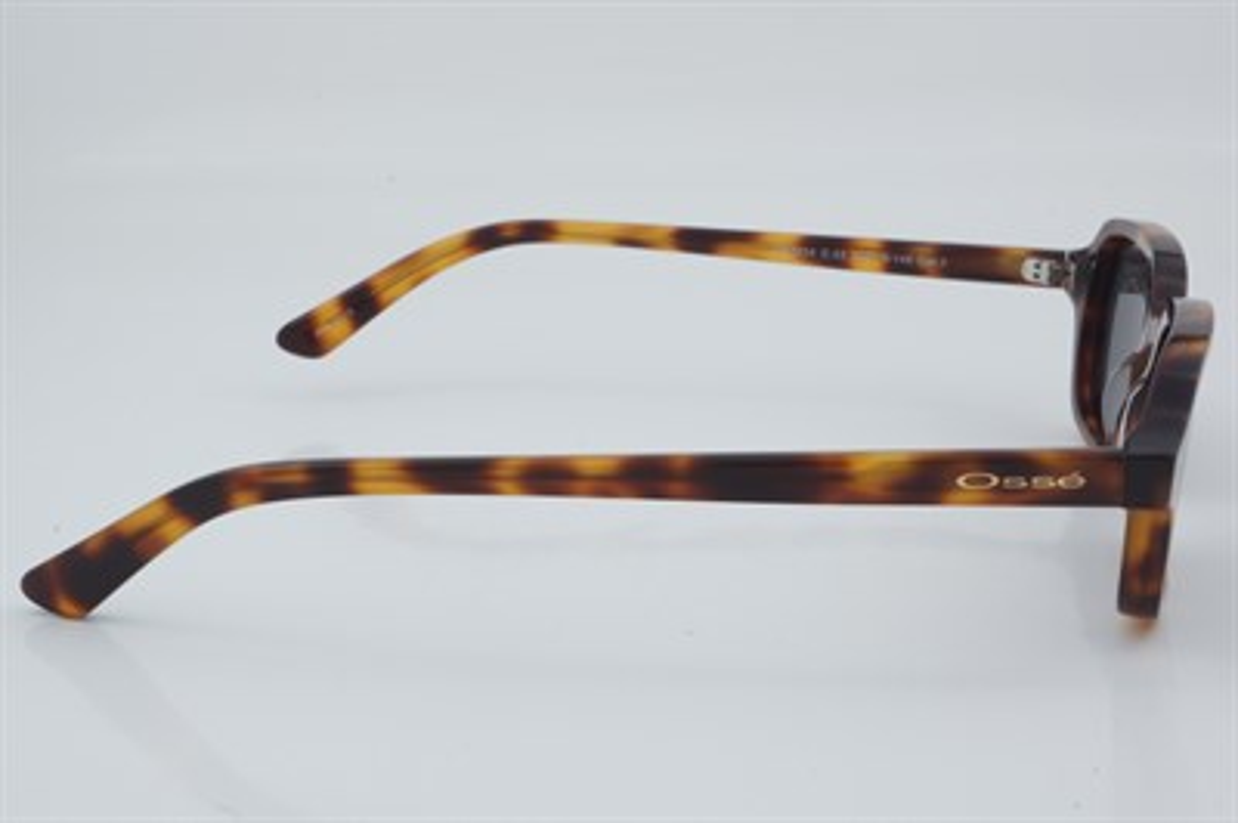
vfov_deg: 20.1
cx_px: 619
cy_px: 412
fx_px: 2319
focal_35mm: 68
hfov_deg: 29.9
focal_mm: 45
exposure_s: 1/4
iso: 100
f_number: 29
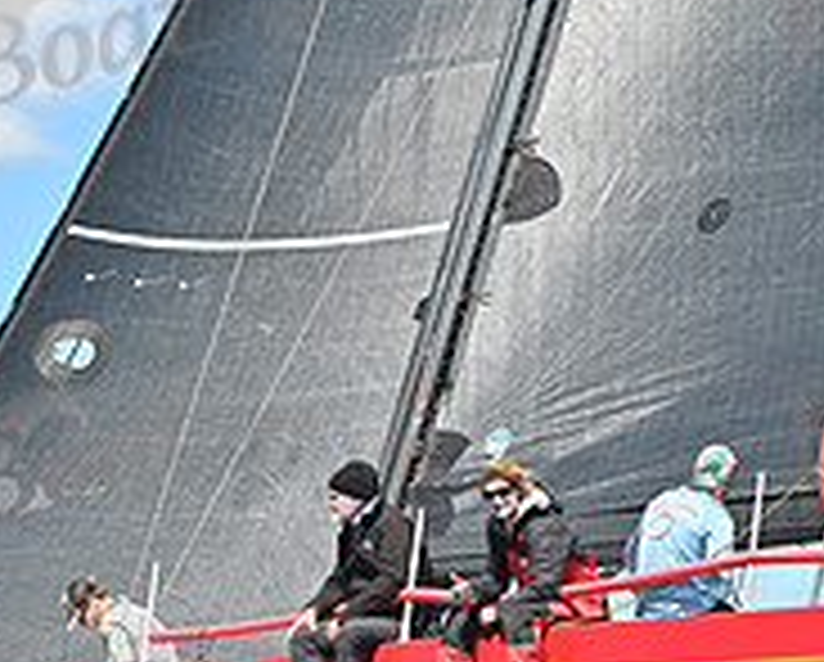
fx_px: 5081
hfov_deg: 9.3
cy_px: 655
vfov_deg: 7.4
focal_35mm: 208
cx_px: 554
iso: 320
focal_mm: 70
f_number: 5.6
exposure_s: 1/1250
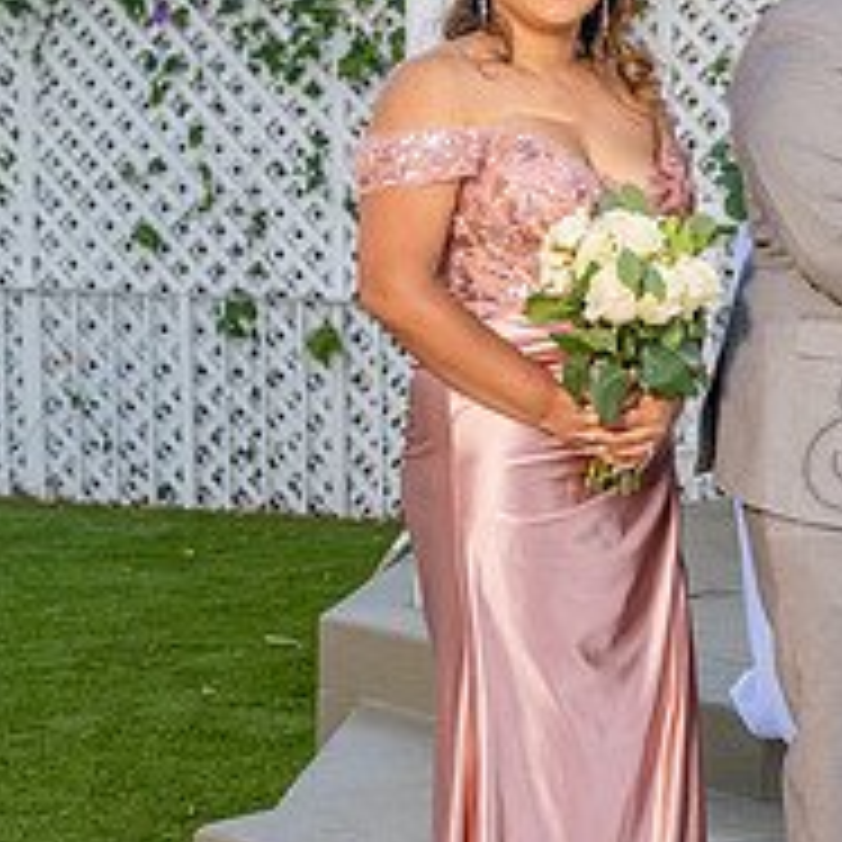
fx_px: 2614
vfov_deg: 18.3
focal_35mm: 95
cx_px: 1157
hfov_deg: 17.0
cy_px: 430
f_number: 4.5
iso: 250
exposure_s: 1/200
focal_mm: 36
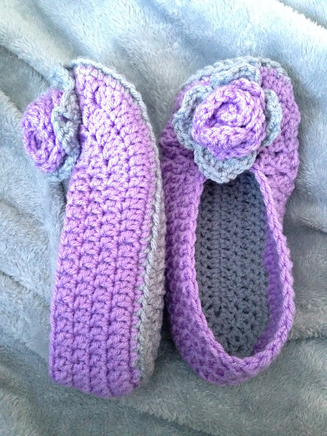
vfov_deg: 55.4
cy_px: 218
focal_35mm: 33
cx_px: 164
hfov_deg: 42.9
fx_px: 416
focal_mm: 4.12
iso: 800
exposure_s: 1/15
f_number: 2.4
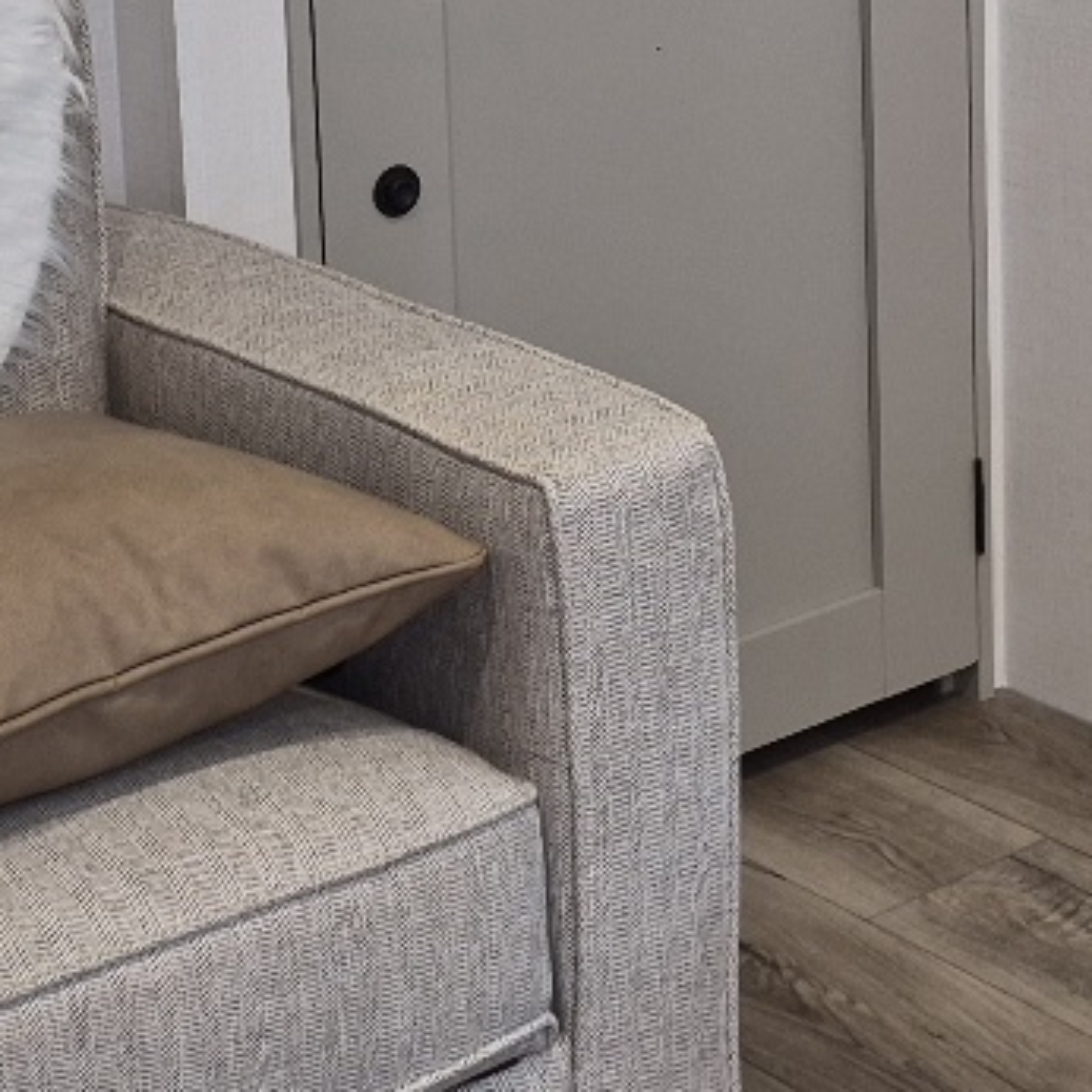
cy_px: -82
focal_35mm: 94
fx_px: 3355
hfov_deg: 18.0
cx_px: 1130
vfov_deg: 17.9
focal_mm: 5.4
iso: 125
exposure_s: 1/51
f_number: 1.8
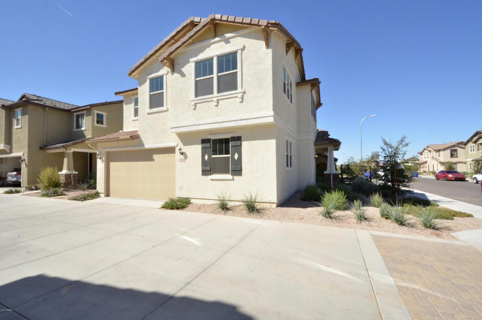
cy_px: 160
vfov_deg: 77.1
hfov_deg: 100.5
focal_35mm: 15
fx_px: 200
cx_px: 241
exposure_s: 1/250
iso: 1000
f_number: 22
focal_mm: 10
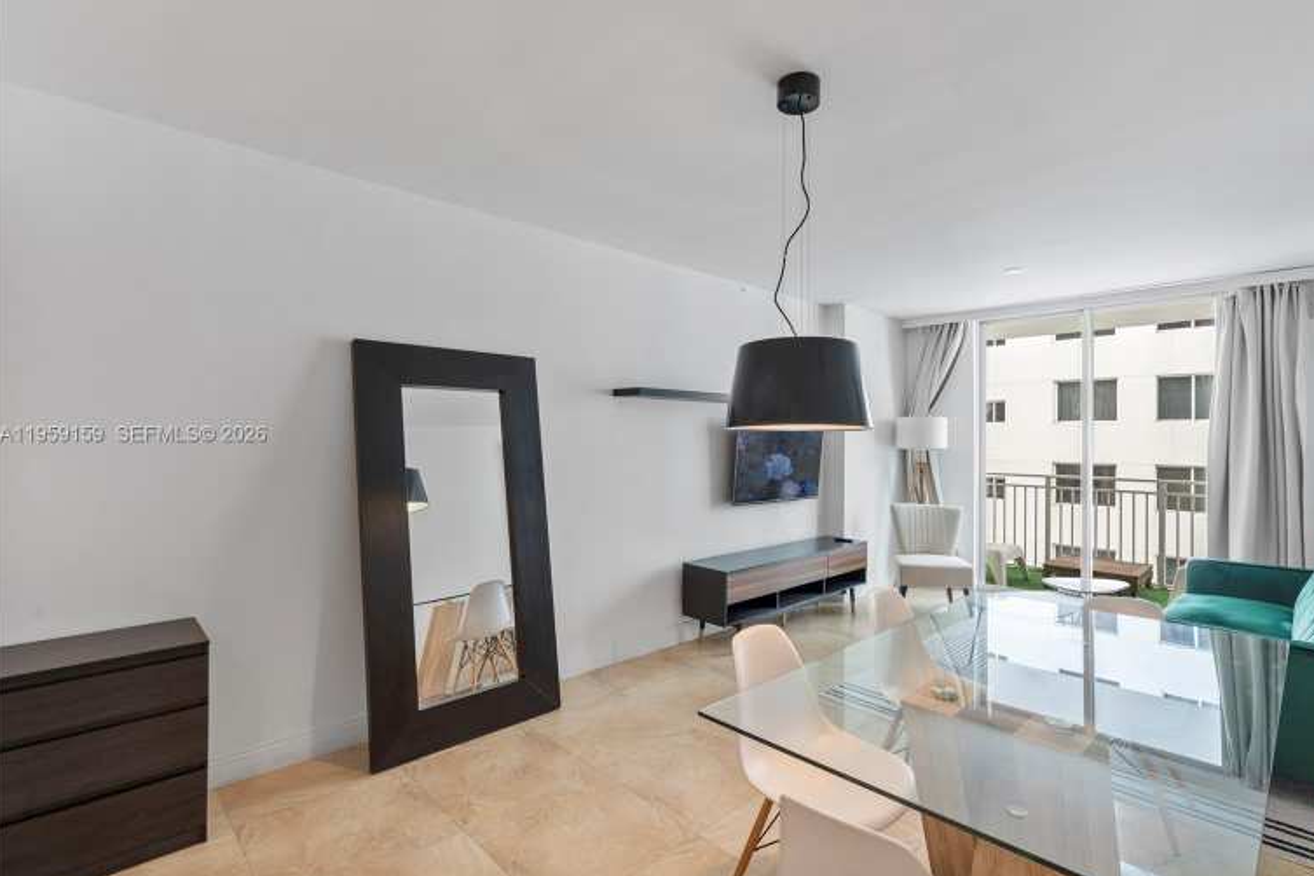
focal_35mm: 17
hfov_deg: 93.2
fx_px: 620
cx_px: 693
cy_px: 435
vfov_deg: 70.4
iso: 100
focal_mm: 16
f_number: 9
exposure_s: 1
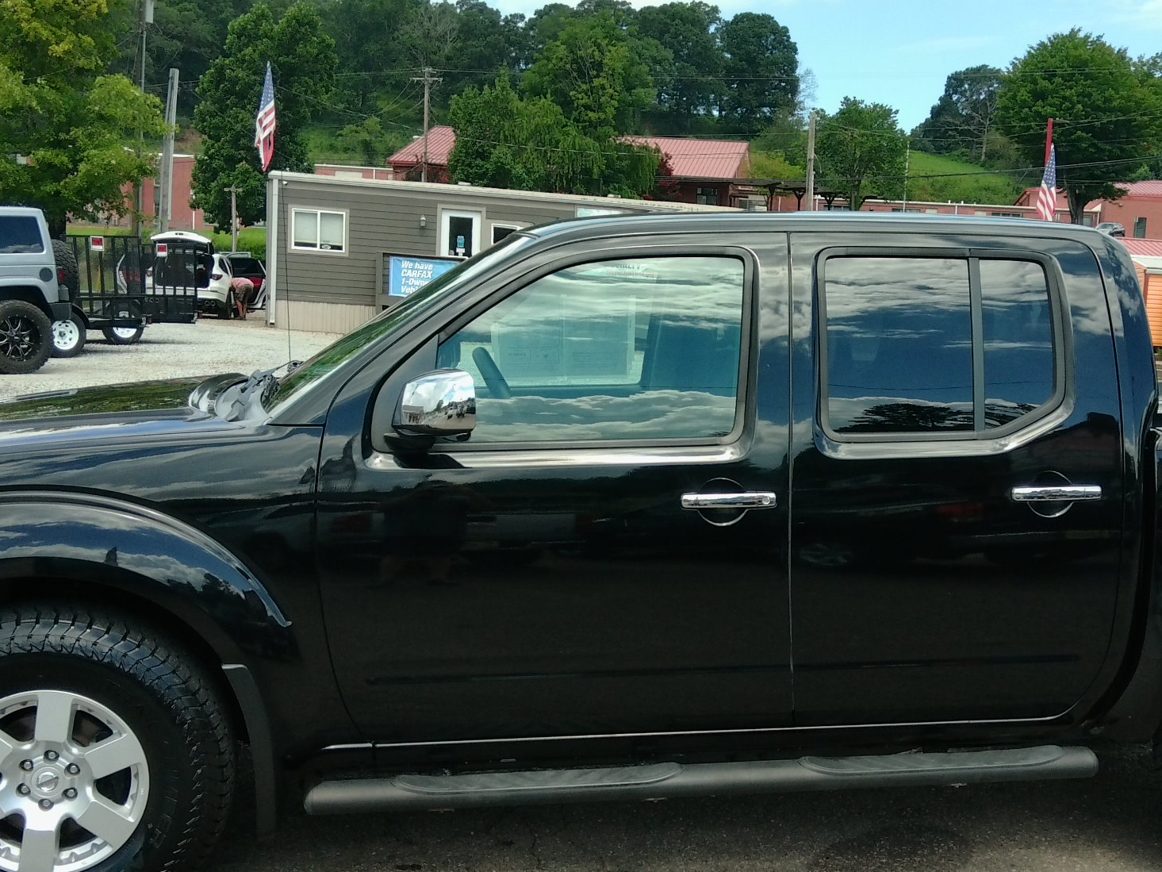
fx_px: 1544
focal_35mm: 46
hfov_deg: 41.0
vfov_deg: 31.5
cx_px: 712
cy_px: 505
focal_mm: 3
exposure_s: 1/488
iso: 100
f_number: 2
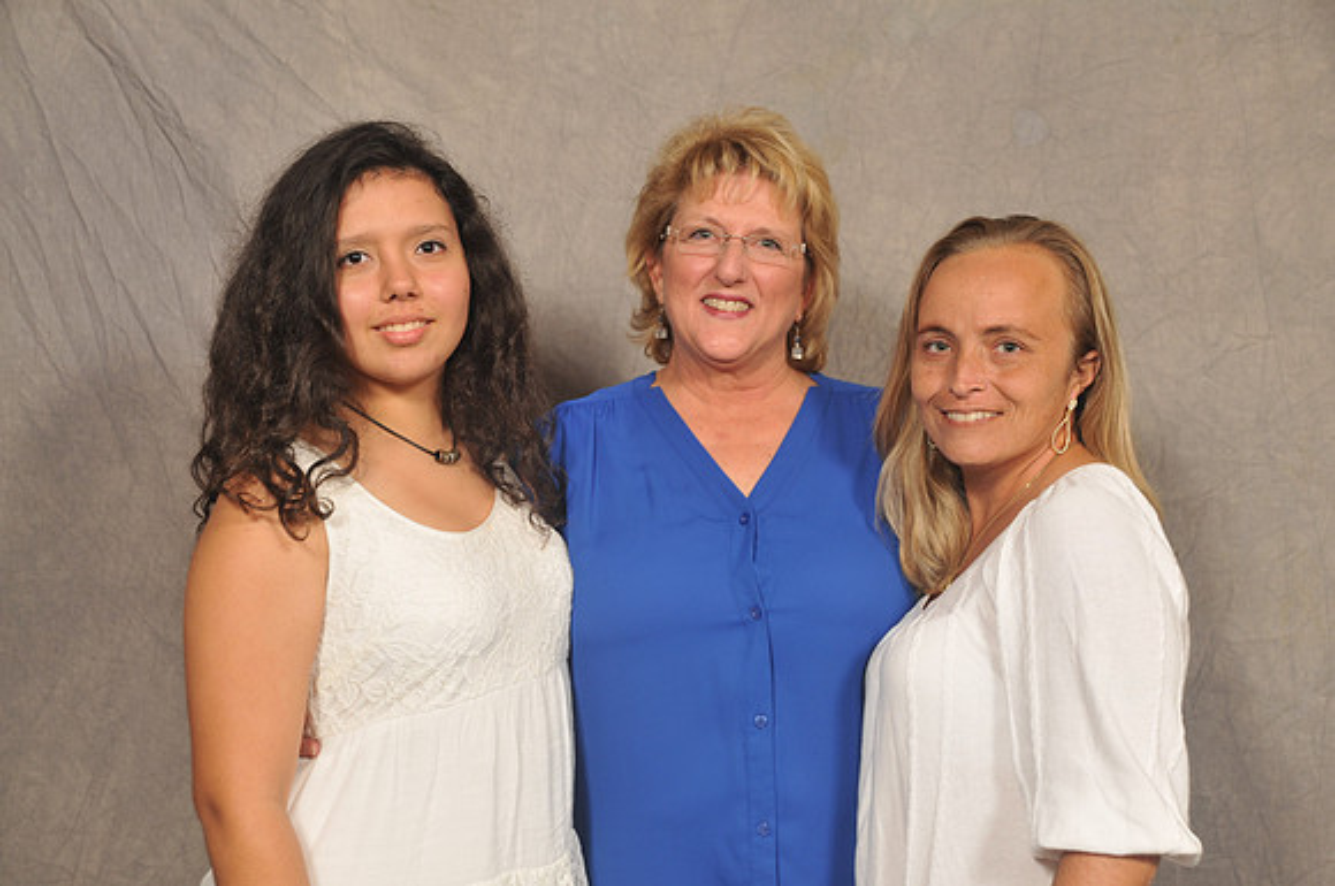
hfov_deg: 37.9
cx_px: 668
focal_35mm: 52
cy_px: 443
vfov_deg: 25.7
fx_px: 1944
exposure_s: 1/125
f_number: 5.6
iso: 200
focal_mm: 35
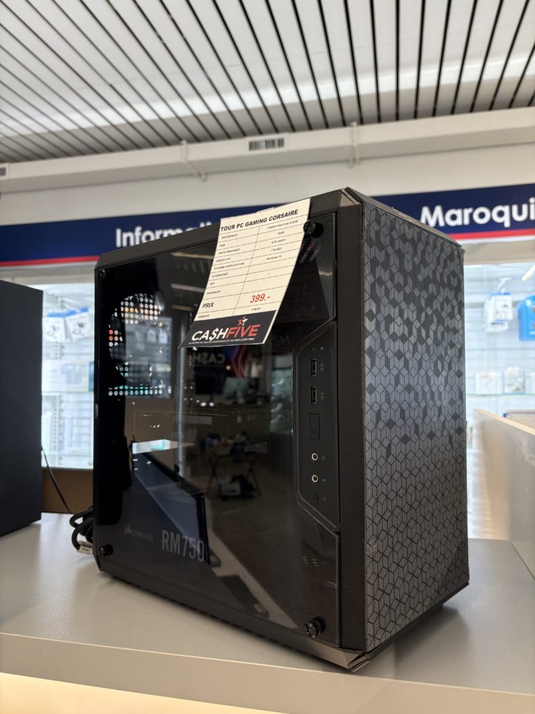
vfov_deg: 67.3
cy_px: 357
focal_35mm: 26
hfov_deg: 53.1
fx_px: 536
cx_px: 268
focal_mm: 5.96
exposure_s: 1/50
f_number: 1.6
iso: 100
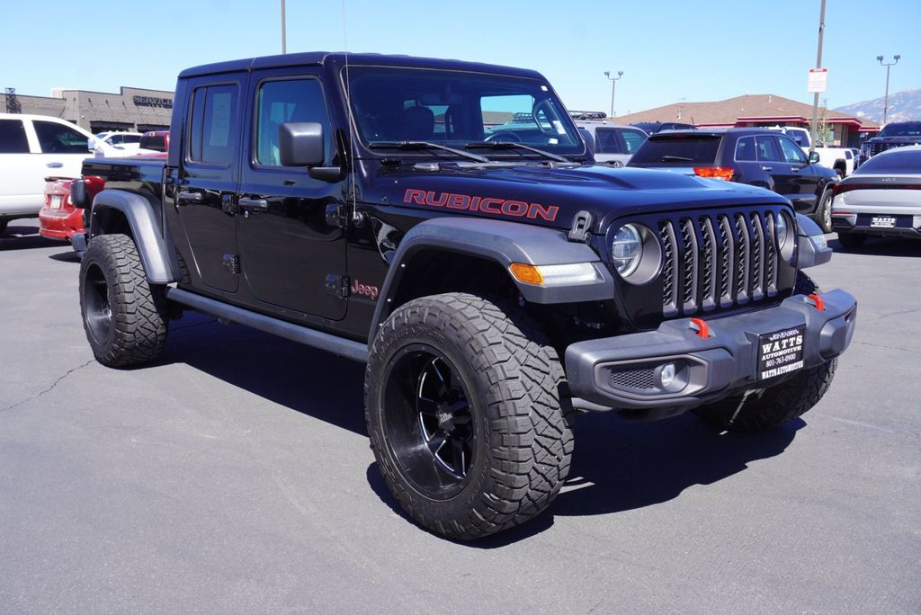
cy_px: 308
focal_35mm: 34
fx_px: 883
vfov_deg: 38.4
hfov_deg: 55.1
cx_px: 460
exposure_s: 1/125
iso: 100
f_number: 9
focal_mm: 23
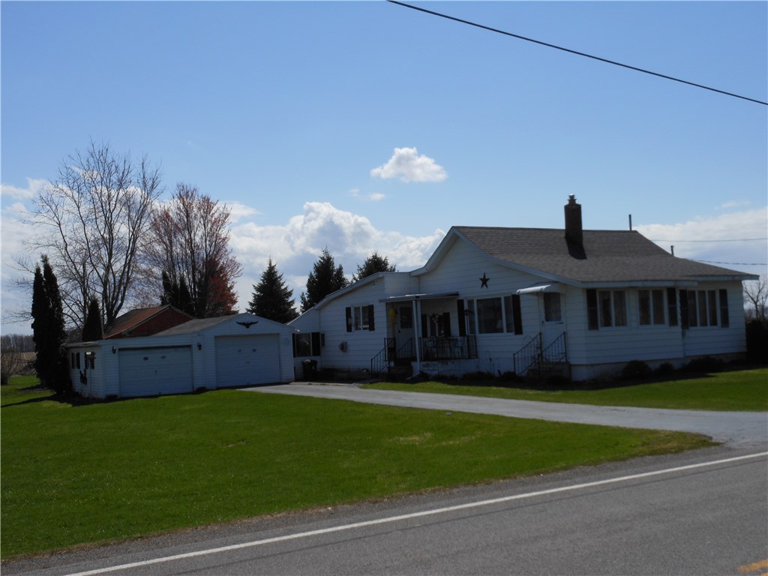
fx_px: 865
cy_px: 288
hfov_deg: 47.9
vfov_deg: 36.8
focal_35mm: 39
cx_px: 384
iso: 80
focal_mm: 6.9
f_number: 4.3
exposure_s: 1/1250
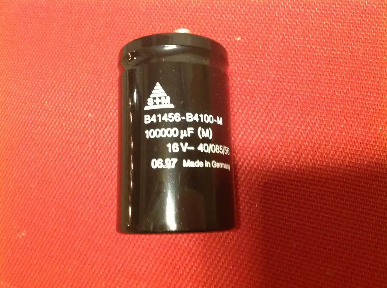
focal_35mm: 35
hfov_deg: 52.7
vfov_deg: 40.6
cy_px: 144
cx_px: 194
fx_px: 391
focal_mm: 4.28
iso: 640
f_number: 2.4
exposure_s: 1/15
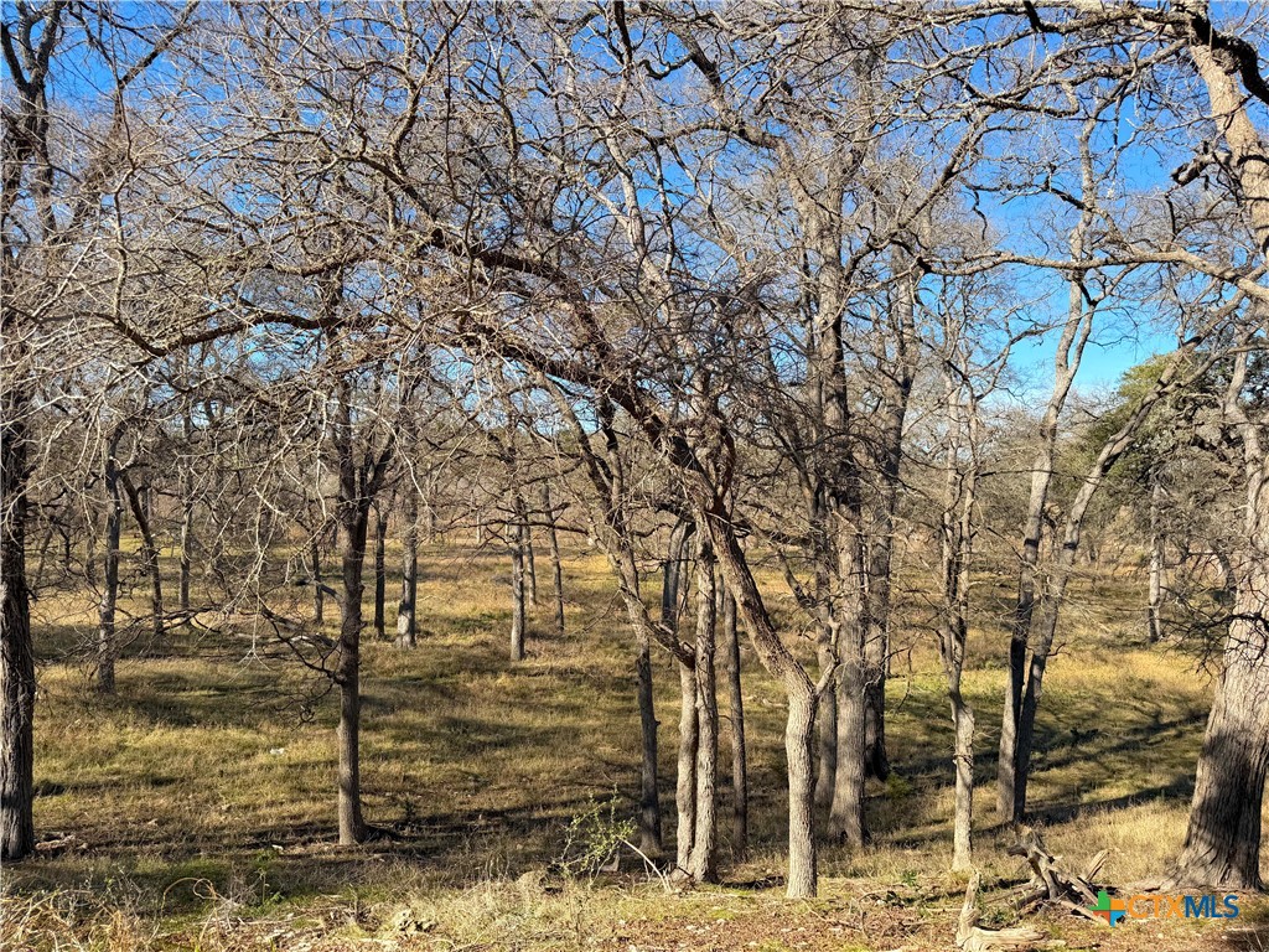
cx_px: 634
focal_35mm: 24
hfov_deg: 71.6
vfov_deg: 56.8
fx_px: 880
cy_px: 476
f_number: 1.78
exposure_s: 1/2110
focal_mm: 6.76
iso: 80
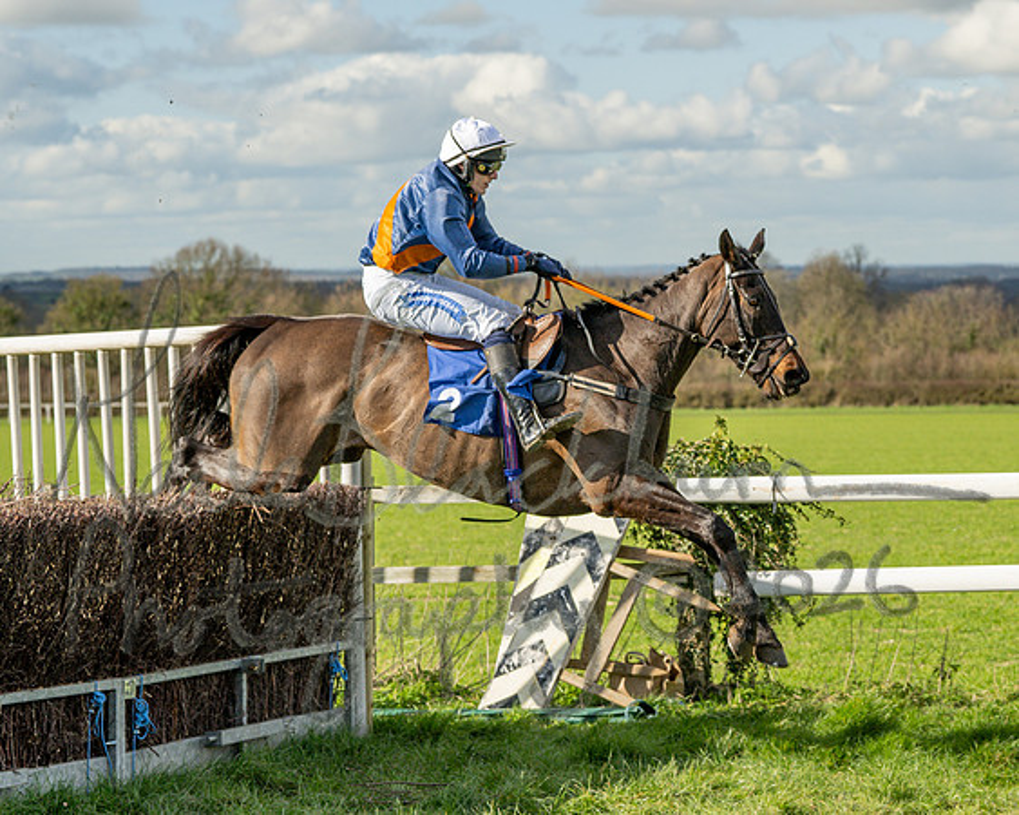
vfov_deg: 11.6
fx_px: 4015
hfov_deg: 14.5
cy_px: 442
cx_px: 514
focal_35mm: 133
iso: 200
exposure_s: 1/1600
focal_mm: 72
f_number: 4
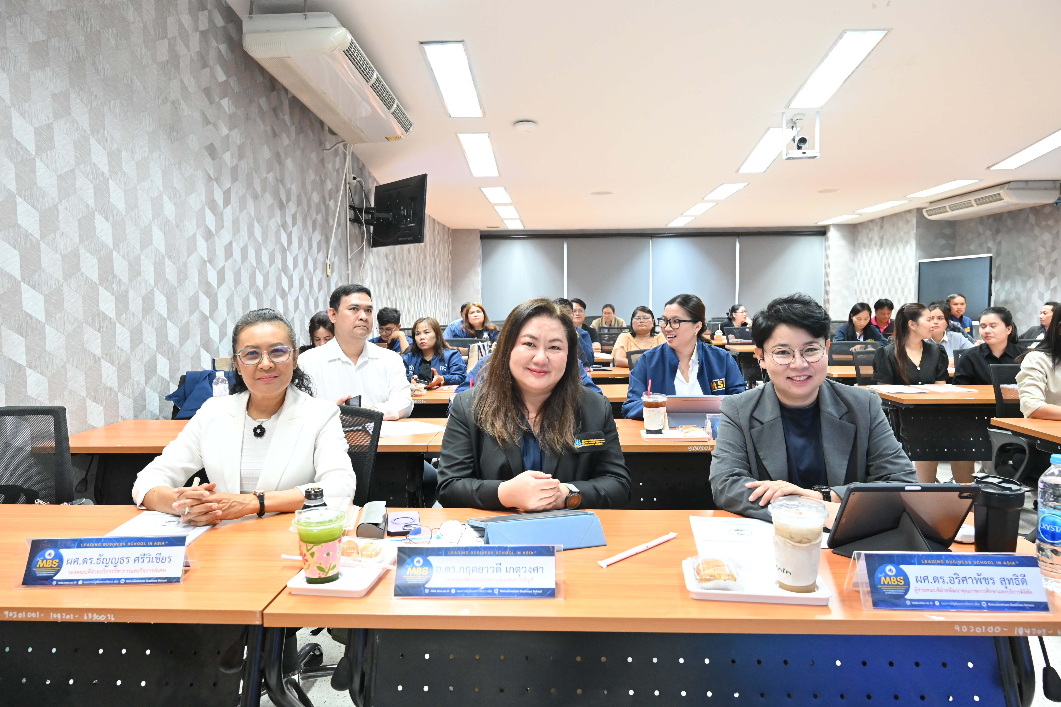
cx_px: 530
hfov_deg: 73.8
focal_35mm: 24
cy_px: 354
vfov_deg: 53.1
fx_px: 707
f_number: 5.6
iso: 5000
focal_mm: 24
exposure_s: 1/60
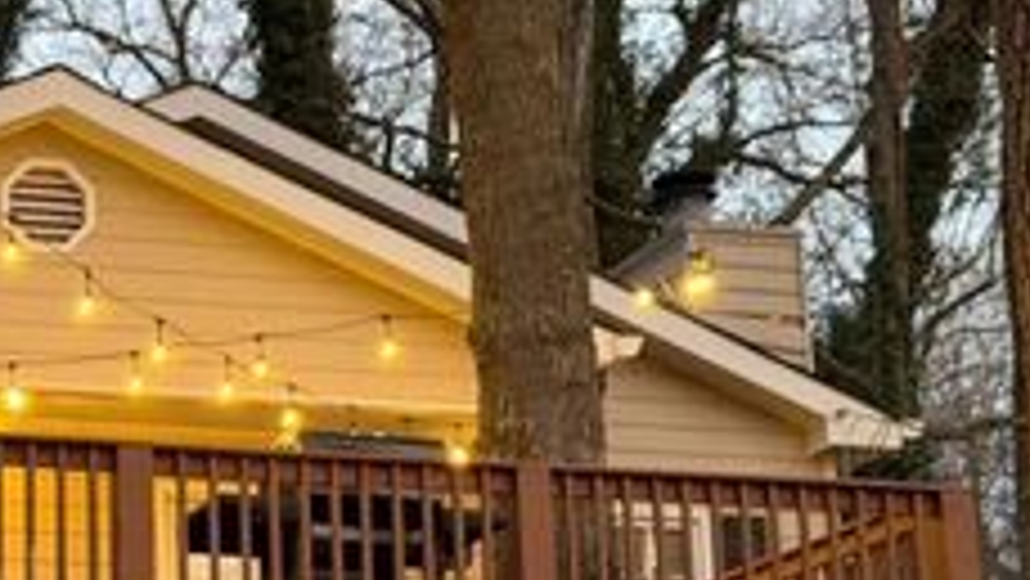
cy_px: 510
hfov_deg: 18.2
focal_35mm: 114
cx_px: -54
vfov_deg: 10.6
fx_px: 3115
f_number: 1.78
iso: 400
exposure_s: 1/40
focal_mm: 6.76
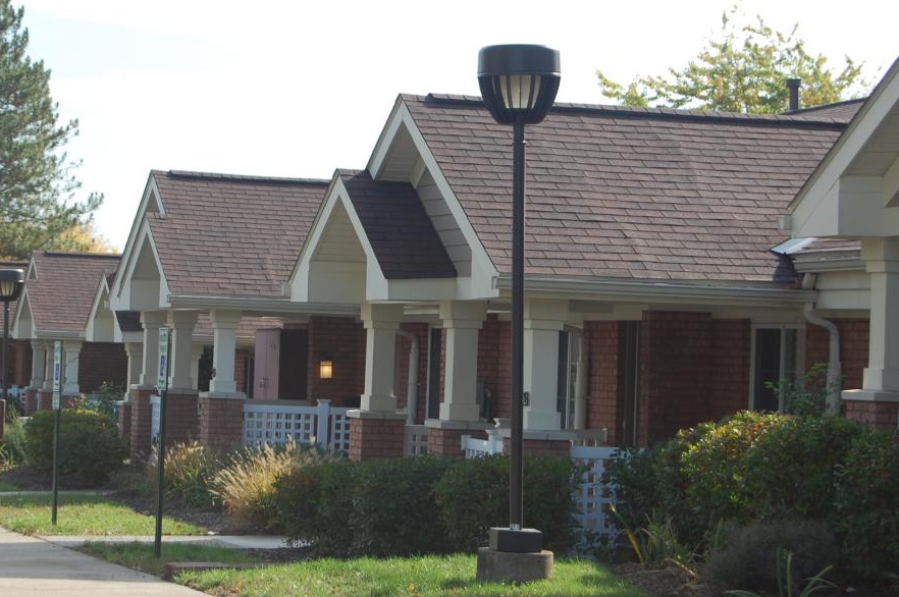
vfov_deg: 13.9
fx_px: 2445
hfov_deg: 20.8
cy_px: 221
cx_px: 347
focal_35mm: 98
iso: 250
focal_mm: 48
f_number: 5.6
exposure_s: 1/500
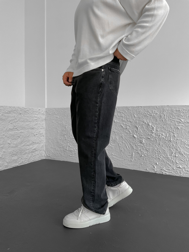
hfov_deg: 48.2
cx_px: 94
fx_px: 211
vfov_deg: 61.7
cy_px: 126
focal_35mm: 29
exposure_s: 1/110
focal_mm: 3
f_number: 1.8
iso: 64
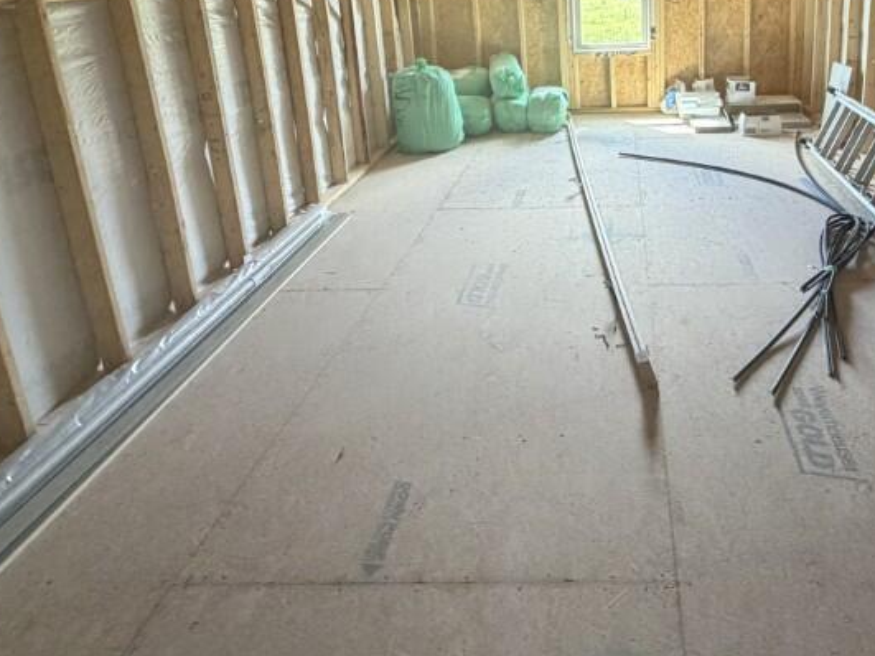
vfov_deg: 48.5
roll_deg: +1.6
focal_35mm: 27
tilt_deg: -15.7
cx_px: 608
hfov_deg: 63.1
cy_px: 134
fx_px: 682
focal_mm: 2.22
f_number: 2.2
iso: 320
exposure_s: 1/85
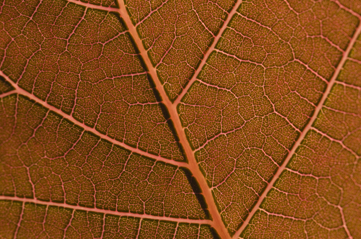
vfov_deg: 8.7
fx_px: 1576
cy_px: 120
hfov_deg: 13.1
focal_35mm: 158
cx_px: 180
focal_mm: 105
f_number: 5.6
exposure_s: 1/1250
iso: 800
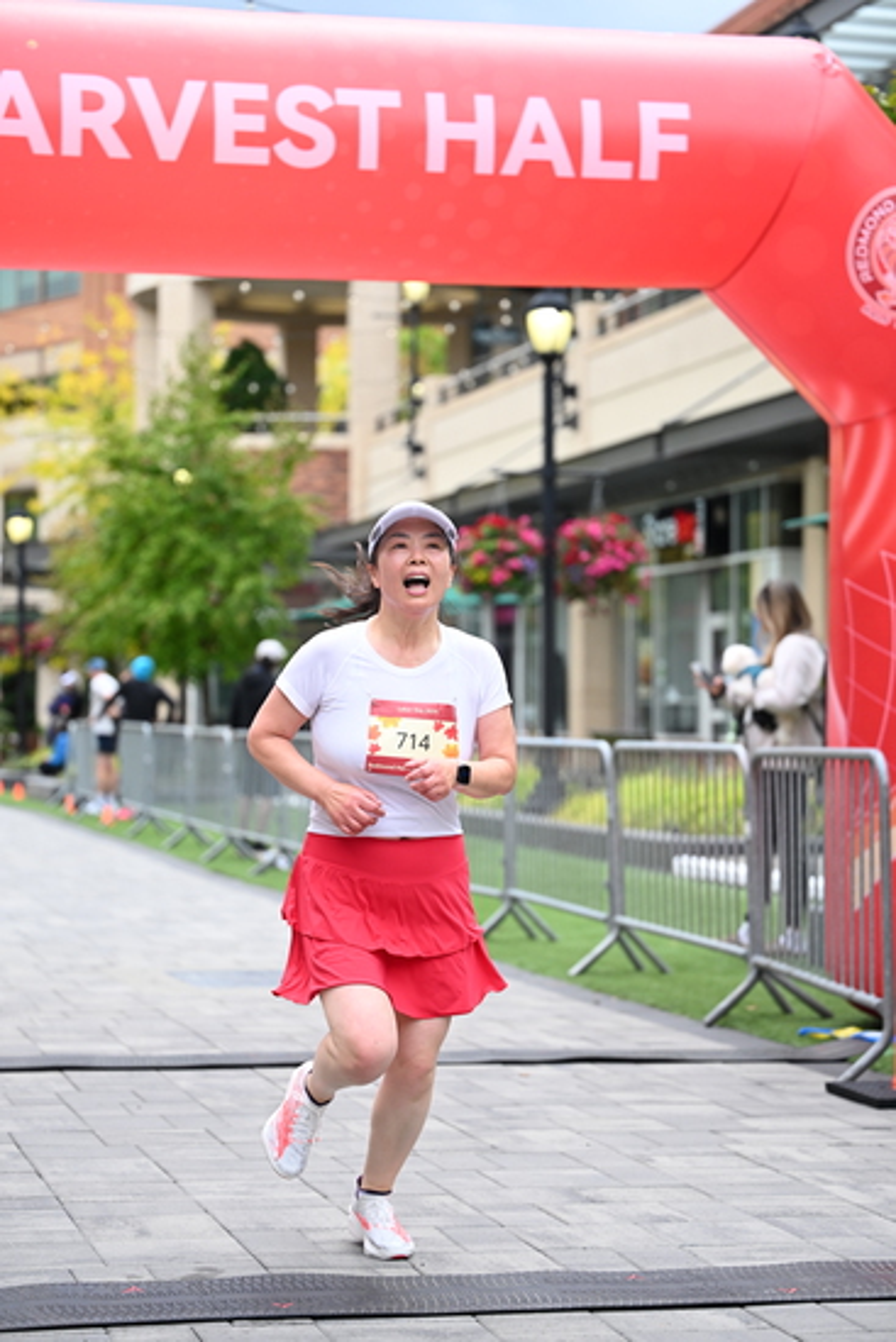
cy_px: 671
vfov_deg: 25.4
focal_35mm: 80
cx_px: 448
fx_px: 2985
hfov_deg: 17.1
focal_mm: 80
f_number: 2.8
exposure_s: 1/2000
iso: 640
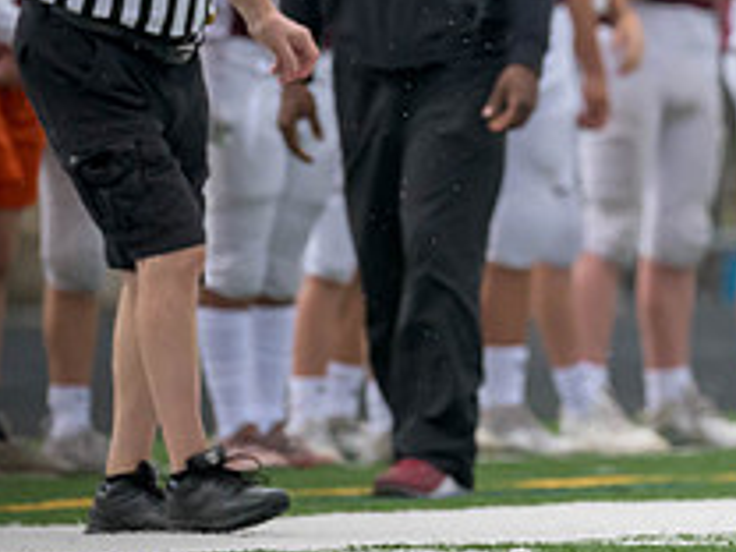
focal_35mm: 1786
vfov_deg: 0.8
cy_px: -57
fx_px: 37974
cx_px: 997
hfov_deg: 1.1
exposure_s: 1/1600
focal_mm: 500
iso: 2000
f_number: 4
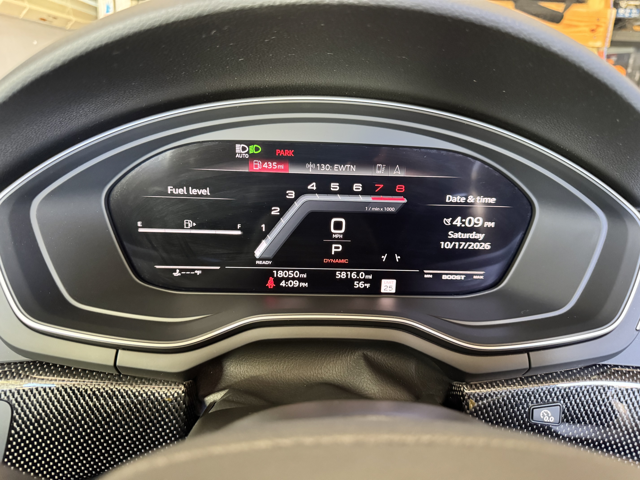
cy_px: 240
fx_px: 444
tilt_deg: -19.5
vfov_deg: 56.8
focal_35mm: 24
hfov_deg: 71.6
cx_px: 320
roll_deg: -2.1
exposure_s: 1/44
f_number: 1.78
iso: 800
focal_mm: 6.76
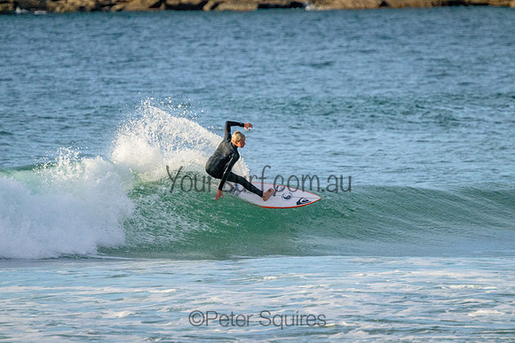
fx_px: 11447
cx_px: 258
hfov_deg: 2.6
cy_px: 172
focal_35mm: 800
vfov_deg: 1.7
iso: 4500
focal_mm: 800
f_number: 11
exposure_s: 1/1250
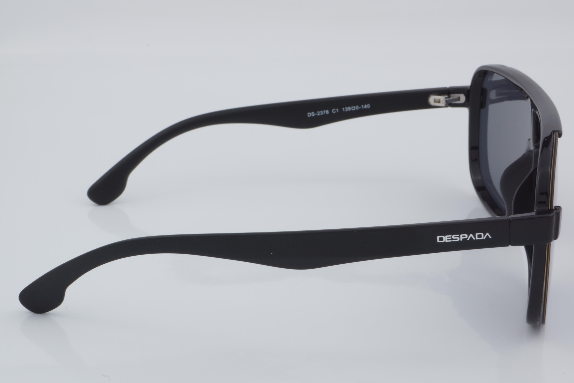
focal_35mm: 75
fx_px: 1196
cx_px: 287
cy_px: 192
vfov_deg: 18.2
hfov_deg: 27.0
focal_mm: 50
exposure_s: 1/4
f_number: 32
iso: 100
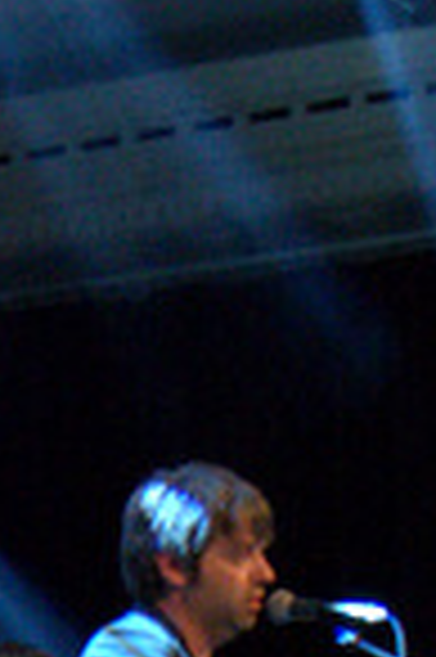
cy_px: 992
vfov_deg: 12.0
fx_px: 2968
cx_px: 234
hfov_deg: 8.4
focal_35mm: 163
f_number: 2.8
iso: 3200
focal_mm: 22
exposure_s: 1/80
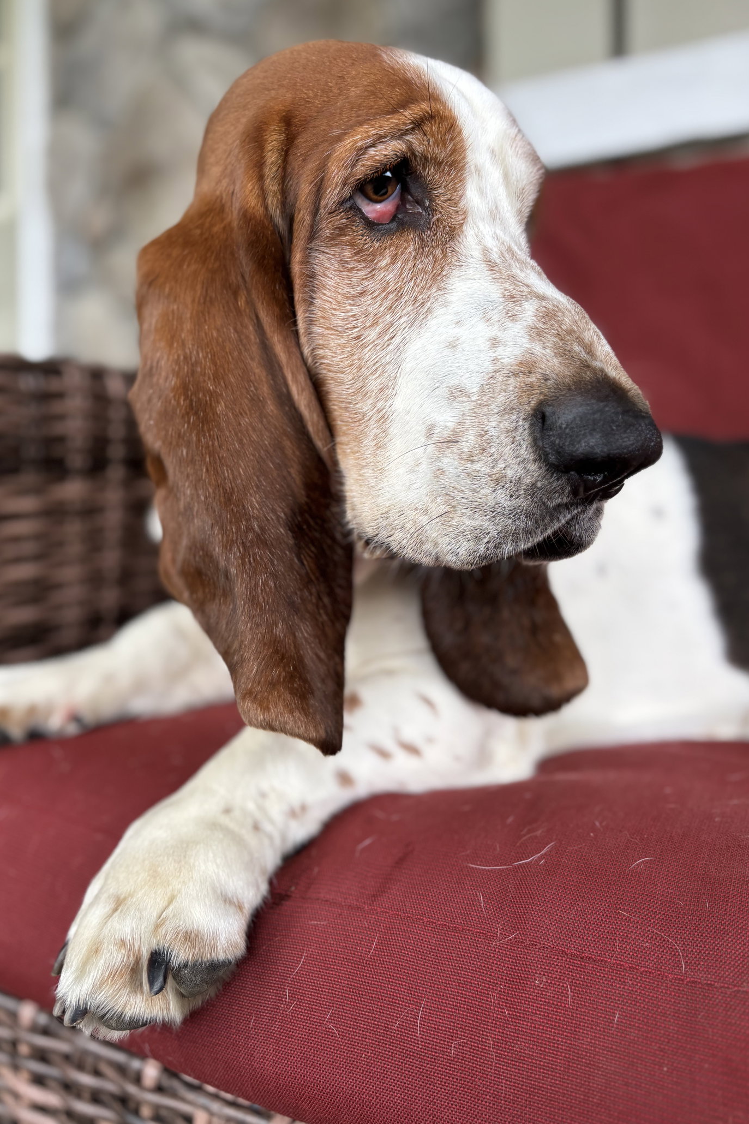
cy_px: 544
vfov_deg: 65.5
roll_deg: -0.7
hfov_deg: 46.4
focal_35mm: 28
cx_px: 349
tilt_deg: -5.0
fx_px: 874
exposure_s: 1/227
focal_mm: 5.96
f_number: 1.6
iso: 40
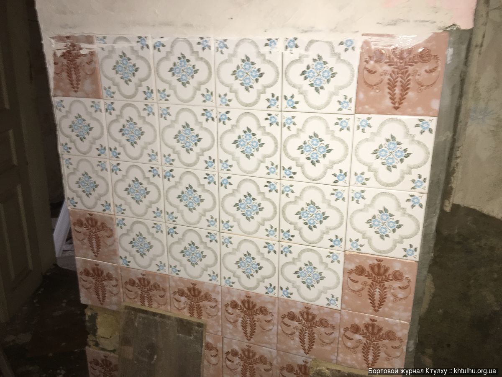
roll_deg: -0.9
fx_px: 421
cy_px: 188
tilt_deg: -18.2
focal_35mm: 29
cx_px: 251
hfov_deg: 61.7
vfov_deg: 48.2
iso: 64
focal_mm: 4.15
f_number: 2.2
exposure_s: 1/17
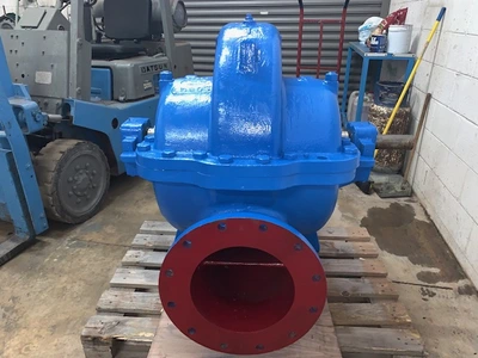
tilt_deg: -22.6
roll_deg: +0.0
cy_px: 179
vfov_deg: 53.1
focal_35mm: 26
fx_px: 359
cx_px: 239
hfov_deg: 67.3
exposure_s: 1/6
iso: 100
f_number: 1.8
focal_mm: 4.25
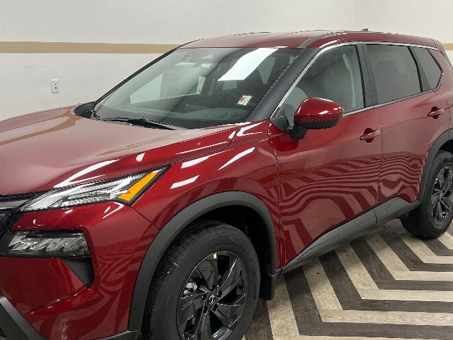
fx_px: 523
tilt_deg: -13.2
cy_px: 159
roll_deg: +0.2
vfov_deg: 35.9
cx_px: 192
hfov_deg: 46.7
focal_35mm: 40
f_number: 1.5
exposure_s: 1/120
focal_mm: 5.7
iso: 100
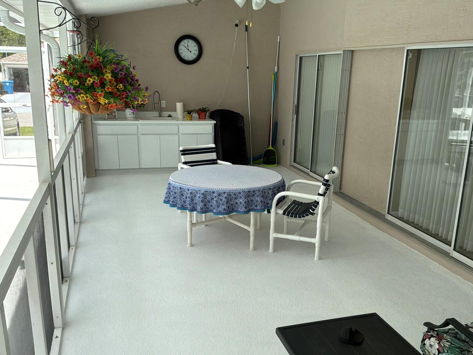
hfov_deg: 56.7
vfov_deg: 44.1
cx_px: 258
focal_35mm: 32
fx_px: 437
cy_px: 196
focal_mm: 3
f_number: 1.8
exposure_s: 1/635
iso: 32
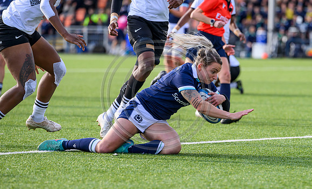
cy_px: 125
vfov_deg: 5.0
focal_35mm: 260
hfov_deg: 8.1
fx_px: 2190
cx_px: 195
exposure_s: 1/1600
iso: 500
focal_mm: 200
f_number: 4
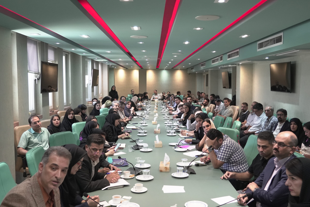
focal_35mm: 36
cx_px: 155
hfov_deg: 53.1
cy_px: 104
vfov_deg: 36.9
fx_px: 310
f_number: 4
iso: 3200
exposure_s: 1/125
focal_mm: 24
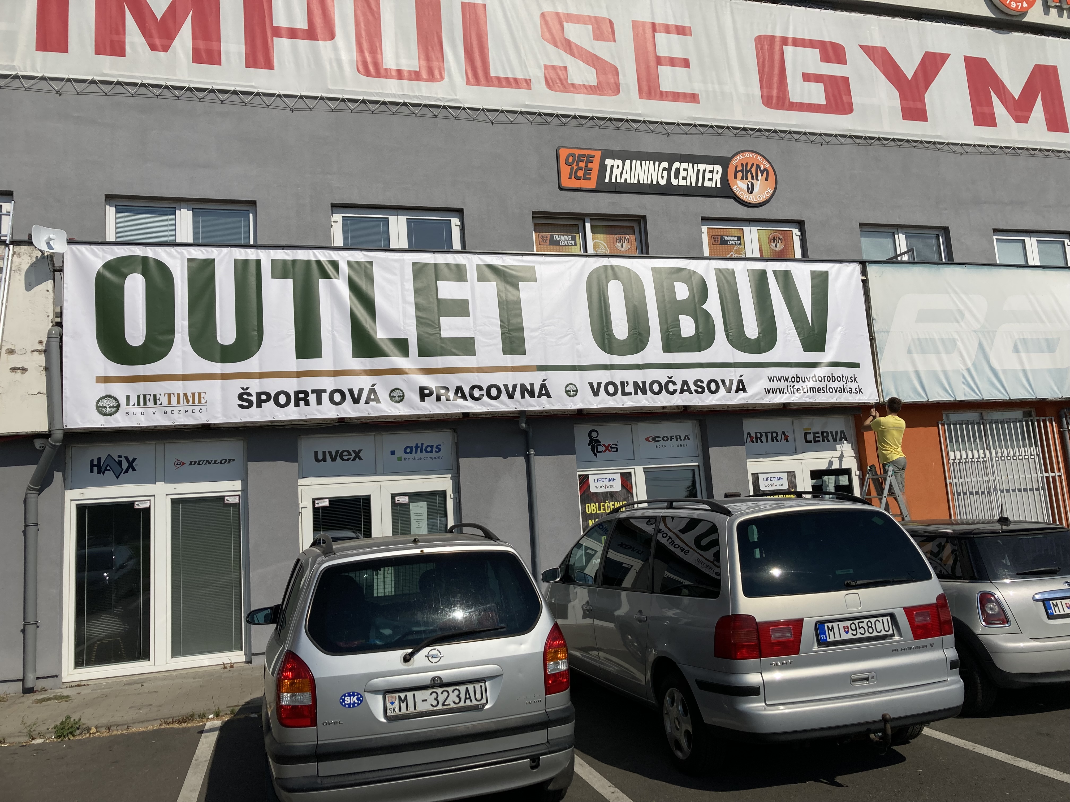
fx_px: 865
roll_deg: +0.4
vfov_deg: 49.7
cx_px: 535
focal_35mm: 28
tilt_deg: +10.4
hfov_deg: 63.4
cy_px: 401
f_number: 1.8
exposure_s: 1/6024
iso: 20
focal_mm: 3.99
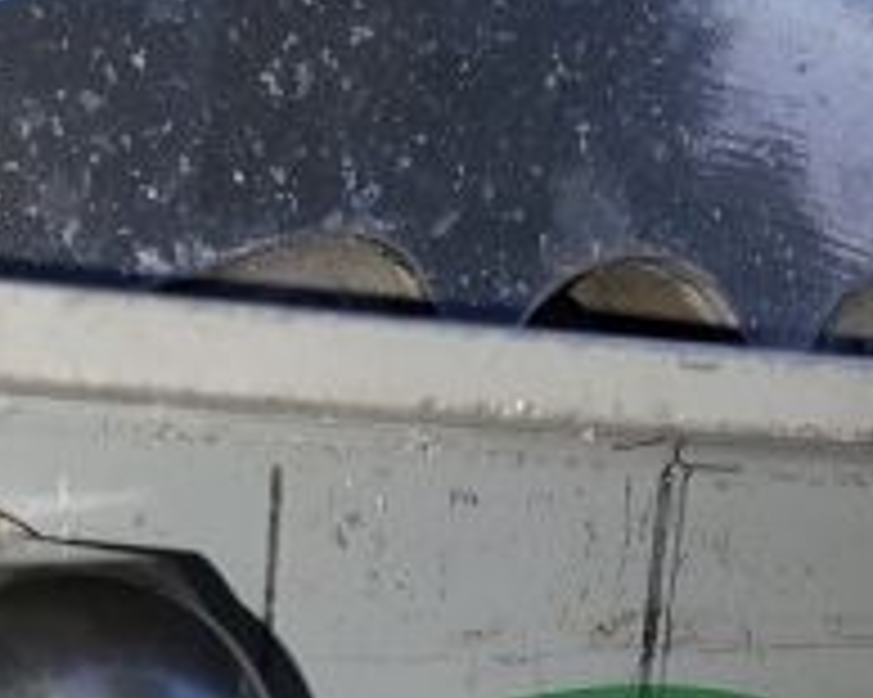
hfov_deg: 15.4
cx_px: 410
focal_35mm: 125
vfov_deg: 11.7
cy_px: 1117
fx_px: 3228
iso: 40
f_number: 1.9
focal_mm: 3.7
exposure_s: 1/165
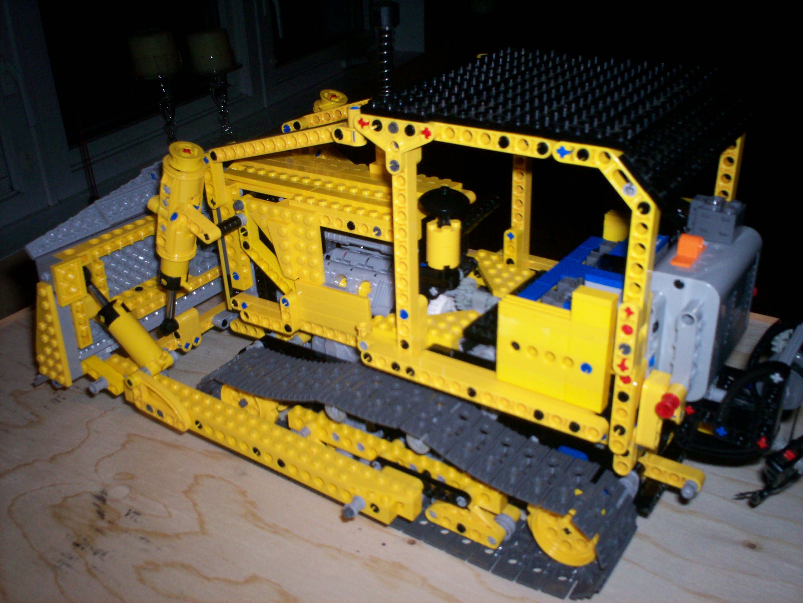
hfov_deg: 51.4
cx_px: 402
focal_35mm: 36
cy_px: 302
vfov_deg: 39.7
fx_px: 835
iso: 140
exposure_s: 1/60
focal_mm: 6
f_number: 4.5
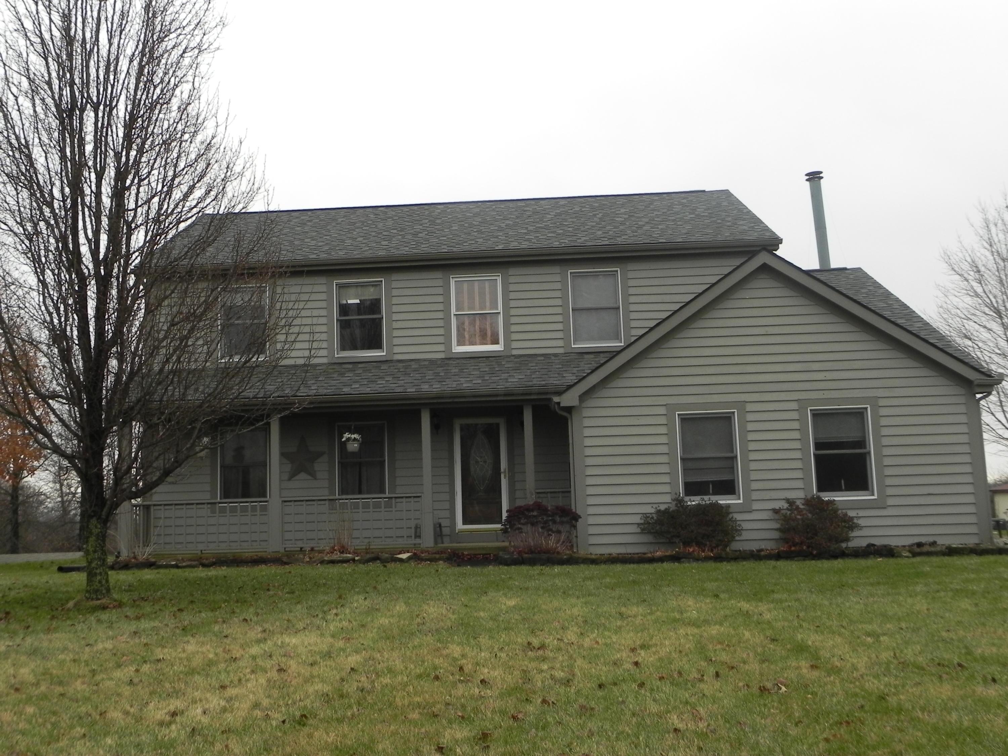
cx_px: 504
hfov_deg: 50.1
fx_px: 1077
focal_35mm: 37
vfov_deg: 38.7
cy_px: 378
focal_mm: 6.6
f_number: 5.6
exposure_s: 1/210
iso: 160
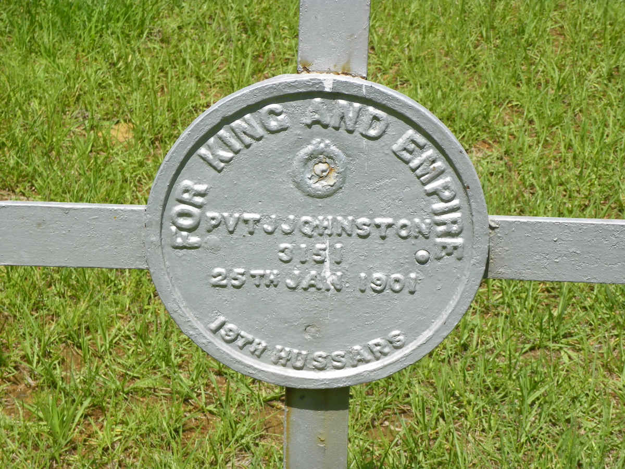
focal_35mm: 108
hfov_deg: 18.2
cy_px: 234
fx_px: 1950
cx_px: 312
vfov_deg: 13.7
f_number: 5.6
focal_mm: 19.2
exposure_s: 1/200
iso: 64
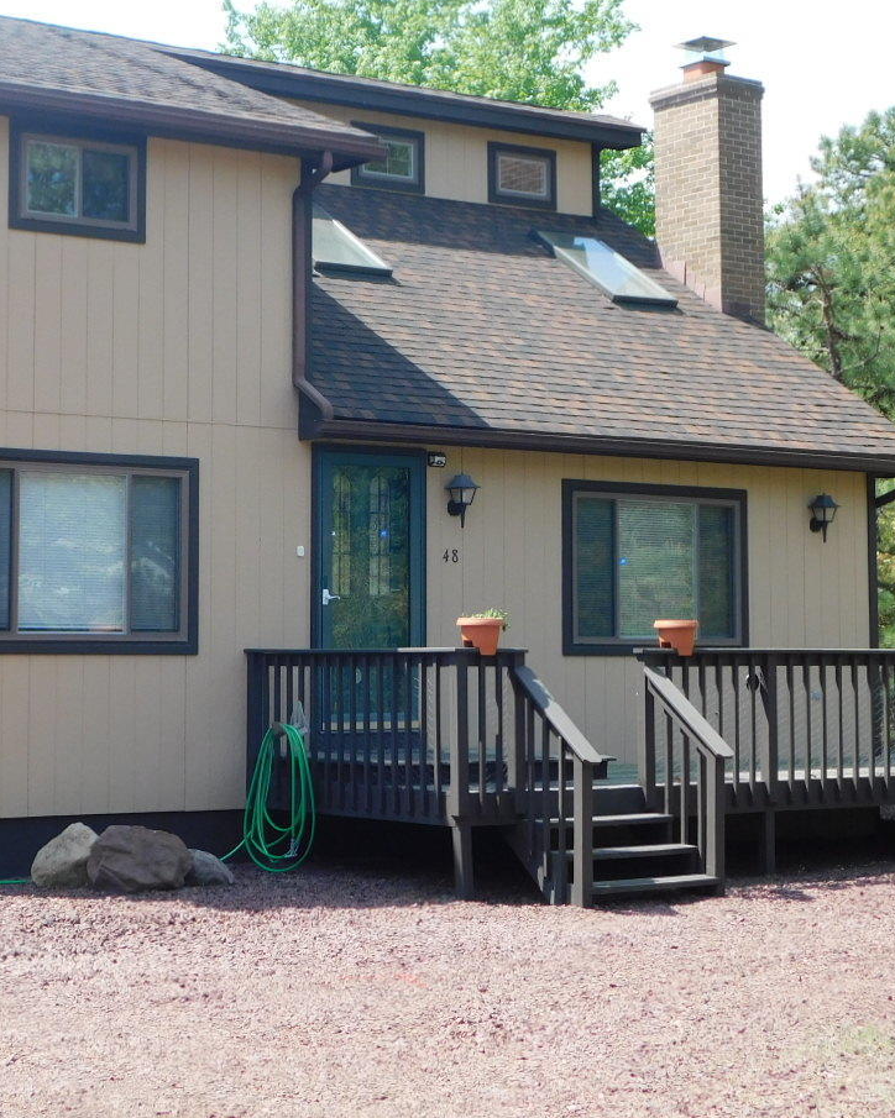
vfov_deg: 27.5
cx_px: 294
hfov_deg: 22.1
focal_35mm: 69
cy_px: 447
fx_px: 2285
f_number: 3.6
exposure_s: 1/400
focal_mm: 7.1
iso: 125
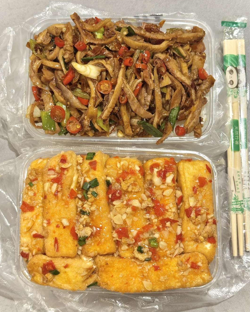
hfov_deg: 29.7
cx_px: 127
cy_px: 159
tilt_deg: -78.4
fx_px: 472
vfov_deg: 36.7
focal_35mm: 51
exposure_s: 1/50
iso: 125
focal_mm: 6.76
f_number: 1.78
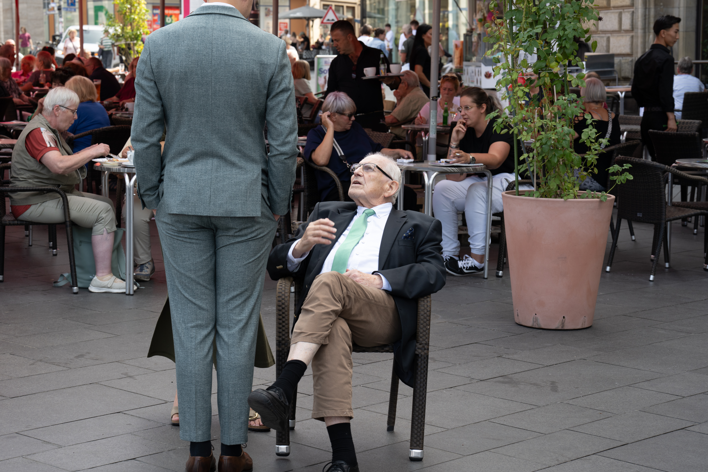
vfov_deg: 16.1
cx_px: 354
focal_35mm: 85
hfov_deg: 23.9
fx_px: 1672
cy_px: 236
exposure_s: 1/125
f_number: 8
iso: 250
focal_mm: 85
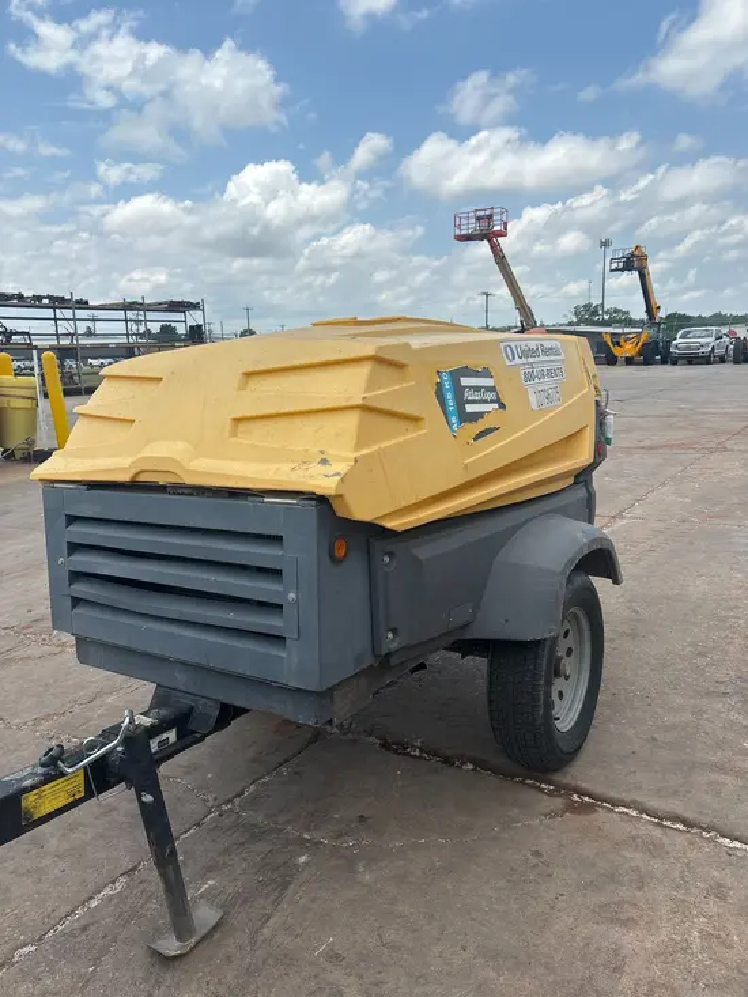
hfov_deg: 53.1
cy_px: 498
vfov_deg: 67.3
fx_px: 749
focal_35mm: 26
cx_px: 374
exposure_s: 1/3311
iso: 50
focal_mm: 5.96
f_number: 1.6
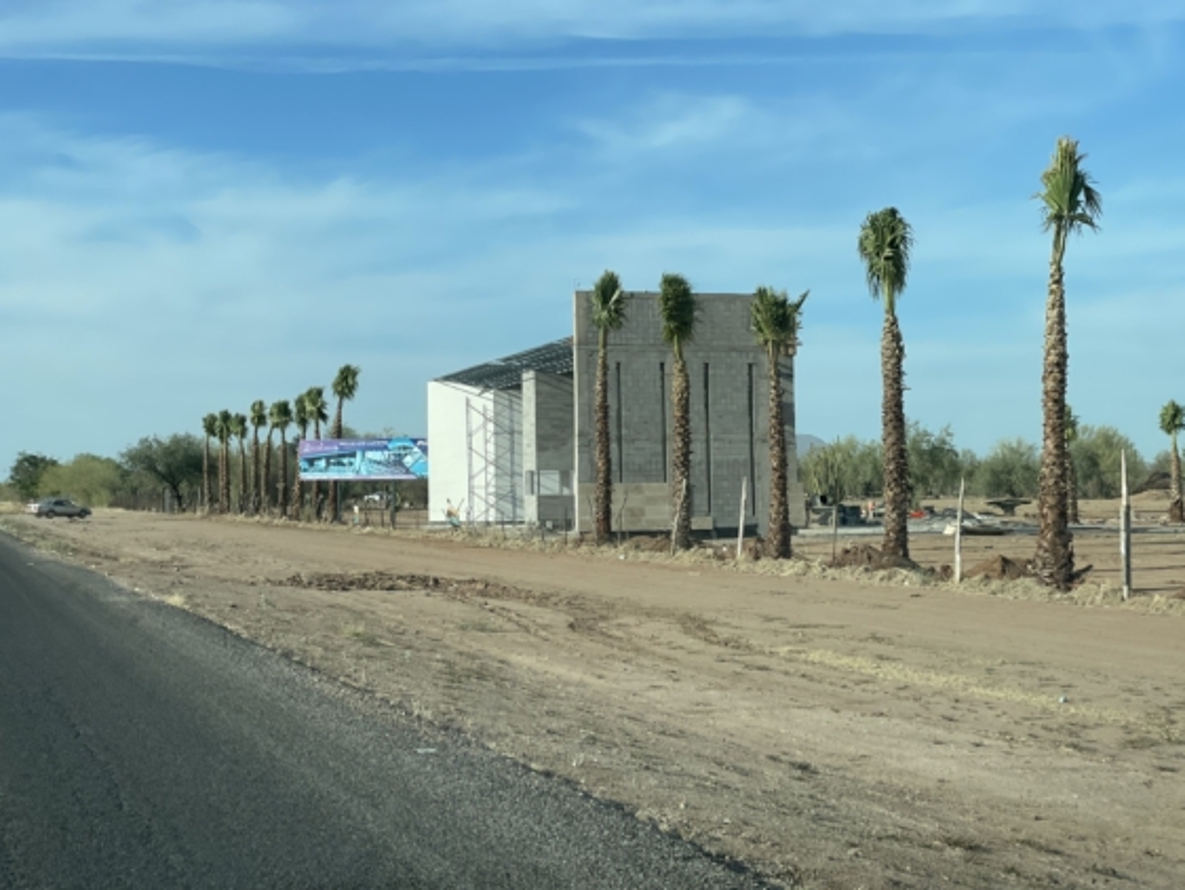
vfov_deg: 27.1
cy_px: 434
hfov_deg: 35.5
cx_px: 611
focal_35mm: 54
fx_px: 1849
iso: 32
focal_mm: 6
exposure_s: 1/1916
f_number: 2
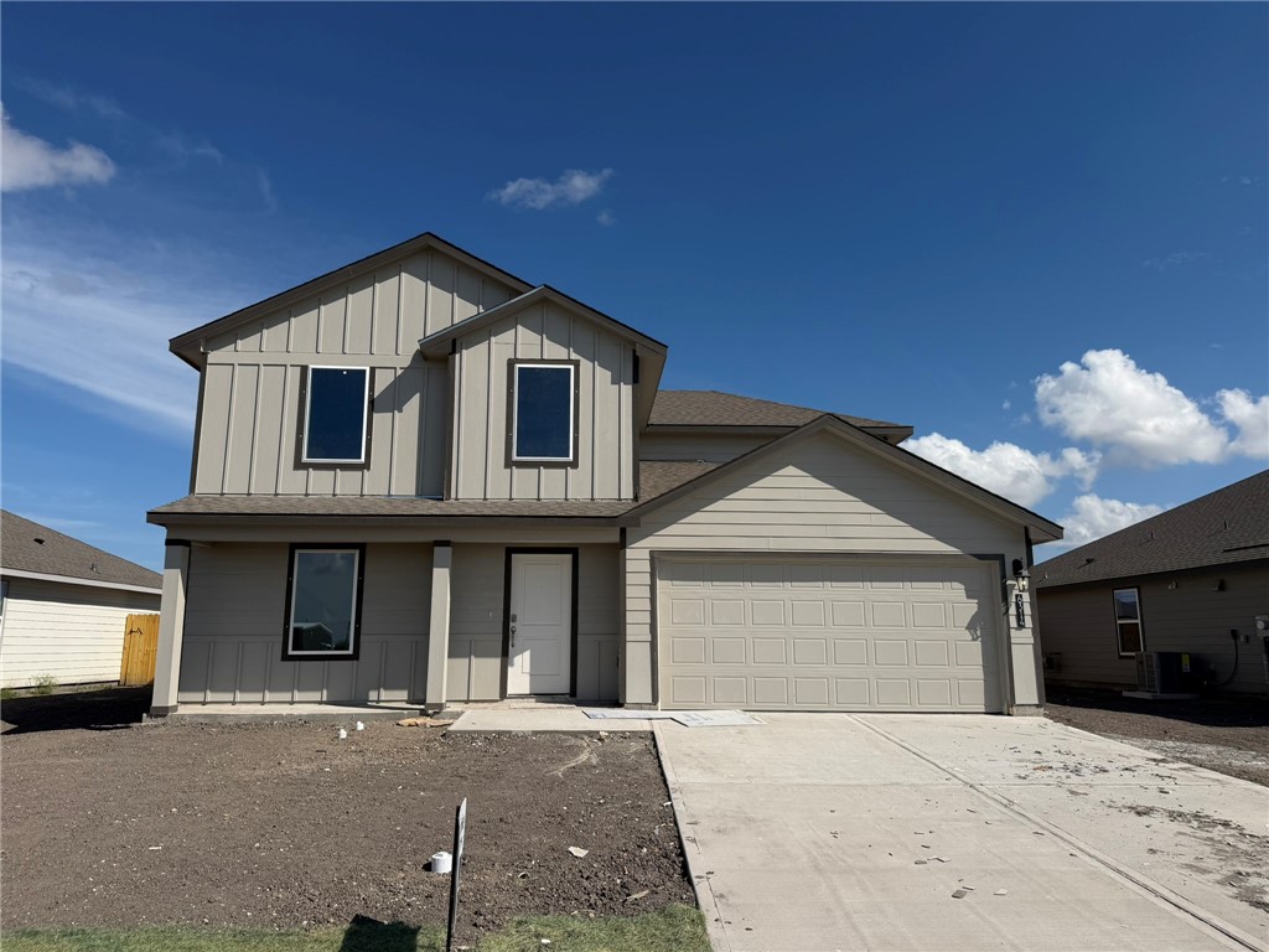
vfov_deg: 56.8
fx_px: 880
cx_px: 634
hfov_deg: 71.6
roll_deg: +0.7
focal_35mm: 24
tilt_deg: +9.8
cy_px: 476
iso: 80
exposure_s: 1/10309
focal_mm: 6.76
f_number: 1.78
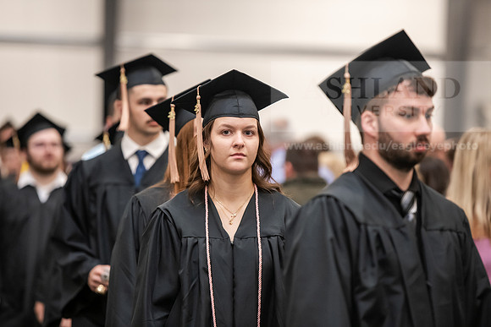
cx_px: 246
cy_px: 164
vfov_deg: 7.9
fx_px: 2387
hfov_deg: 11.7
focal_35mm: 175
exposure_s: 1/200
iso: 2500
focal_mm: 175
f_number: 3.2
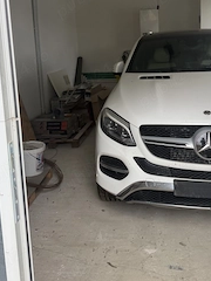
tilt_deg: -8.4
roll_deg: +2.9
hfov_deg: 35.7
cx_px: 135
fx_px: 325
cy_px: 98
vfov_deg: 46.2
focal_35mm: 40
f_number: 1.78
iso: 100
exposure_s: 1/192
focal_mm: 6.76
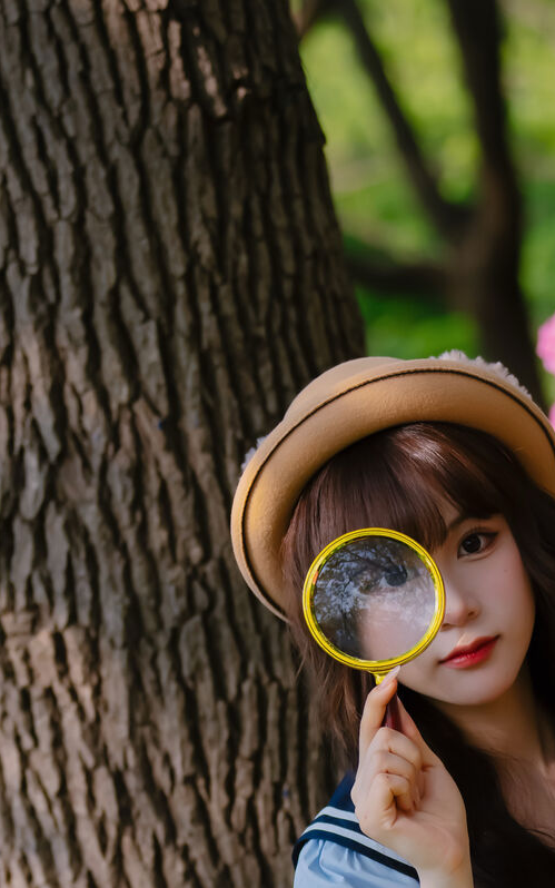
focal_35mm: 161
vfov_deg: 12.8
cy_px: 930
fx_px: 3895
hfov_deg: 8.1
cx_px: 450
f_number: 2.8
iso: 100
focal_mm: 70
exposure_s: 1/640
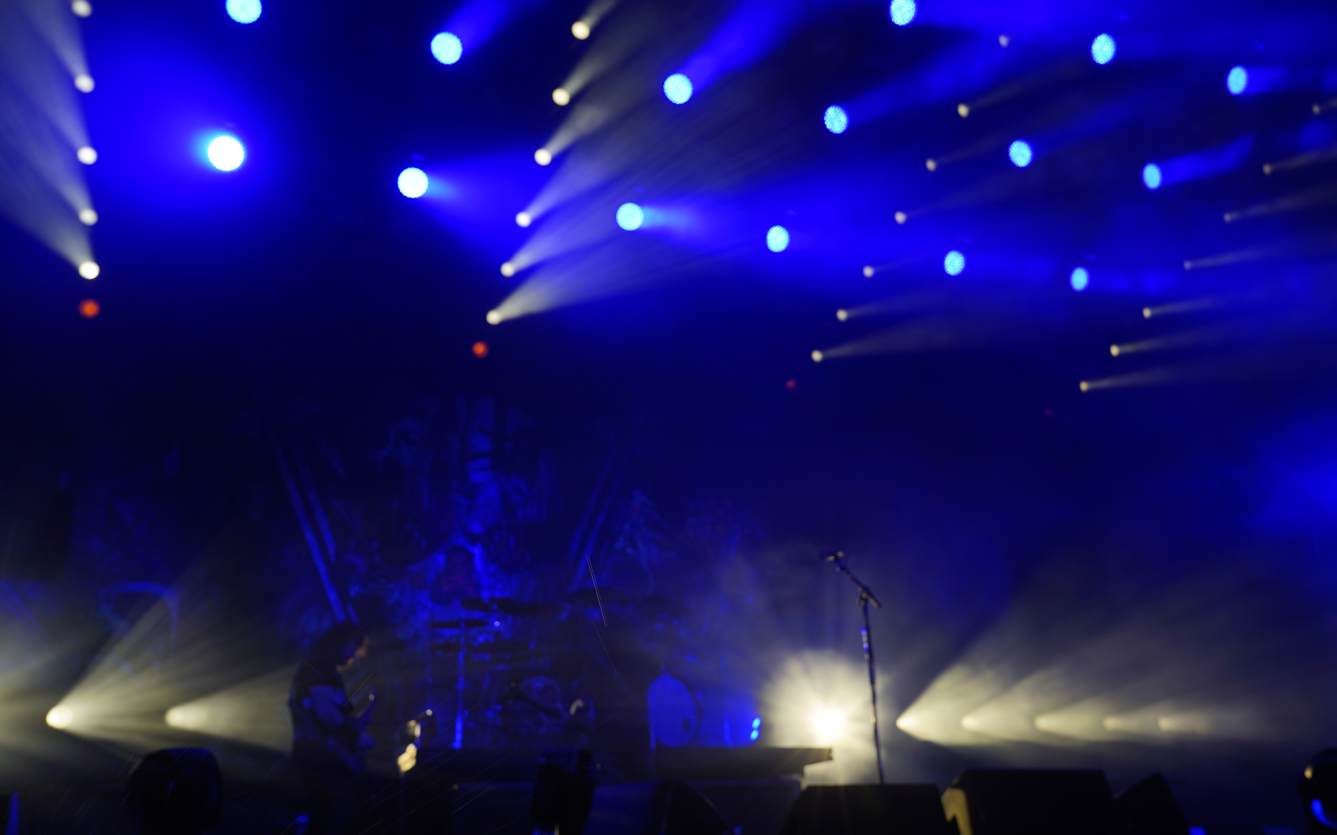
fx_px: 1202
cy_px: 421
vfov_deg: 38.3
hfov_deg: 58.1
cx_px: 674
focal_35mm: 33
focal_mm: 32
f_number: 6.3
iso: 100
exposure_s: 1/100
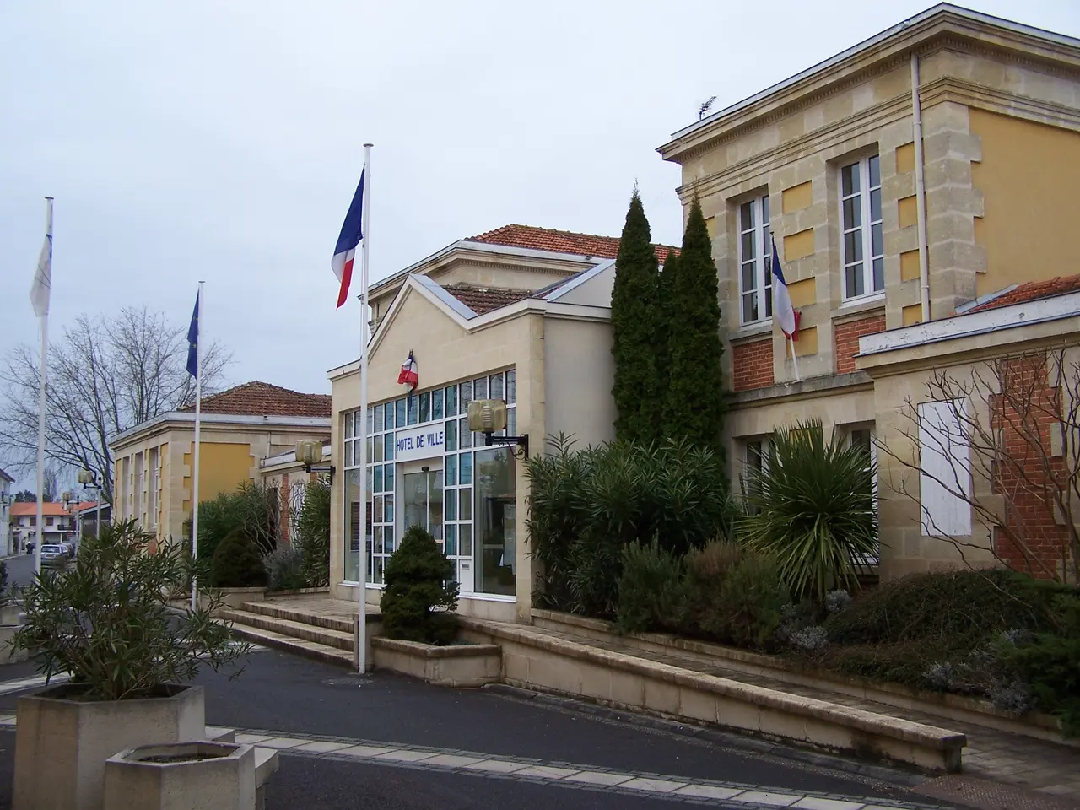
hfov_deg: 49.0
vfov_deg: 37.7
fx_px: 1186
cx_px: 540
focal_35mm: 38
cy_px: 405
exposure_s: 1/750
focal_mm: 6.3
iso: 80
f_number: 2.8
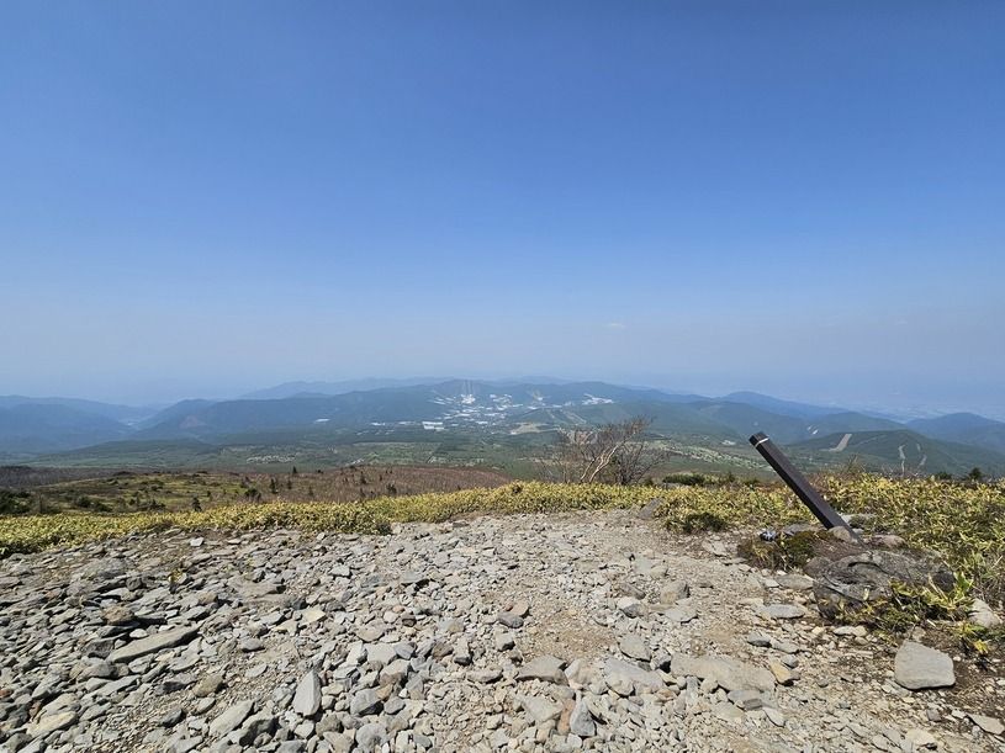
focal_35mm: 13
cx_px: 502
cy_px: 376
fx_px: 377
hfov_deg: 106.2
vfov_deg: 89.9
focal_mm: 2.2
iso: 50
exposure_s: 1/3345
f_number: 2.2
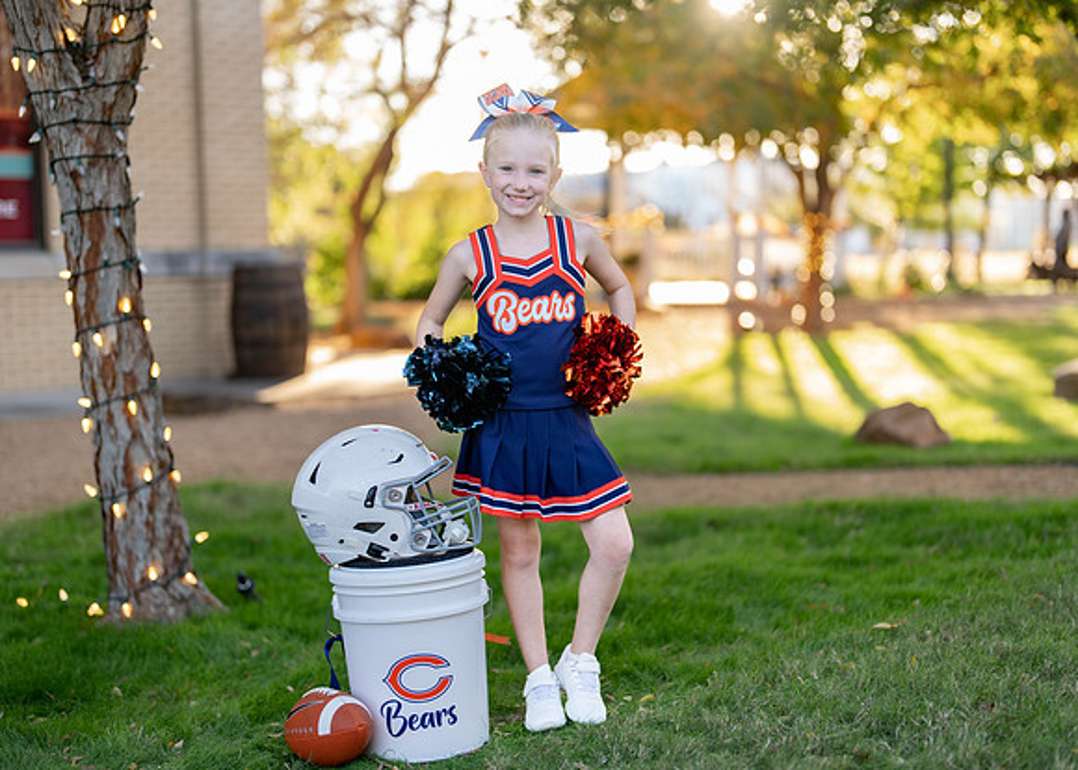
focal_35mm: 56
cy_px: 405
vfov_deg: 25.3
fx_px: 1713
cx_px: 544
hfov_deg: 34.9
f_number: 1.2
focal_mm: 50
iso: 100
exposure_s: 1/400
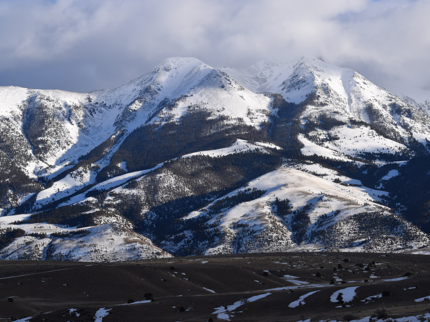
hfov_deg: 17.7
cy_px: 162
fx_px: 1379
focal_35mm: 111
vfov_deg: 13.3
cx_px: 211
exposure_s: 1/400
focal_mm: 68
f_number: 10
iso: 200
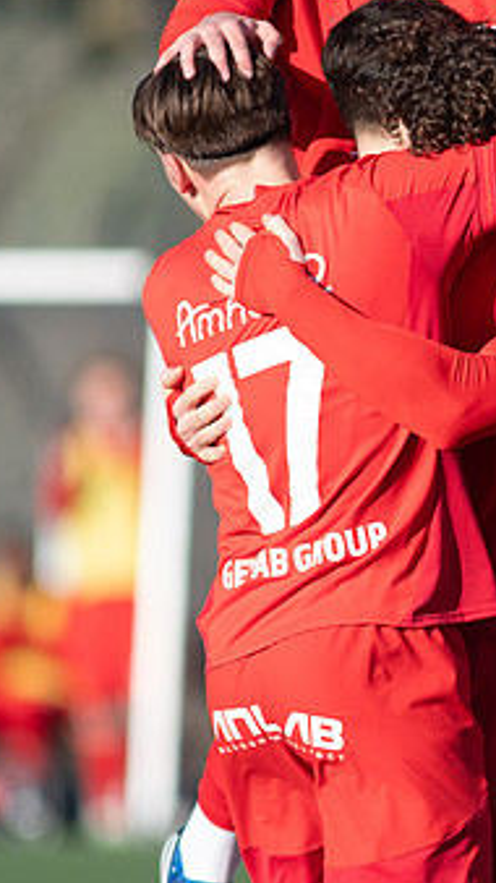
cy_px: 406
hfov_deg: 1.5
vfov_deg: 2.7
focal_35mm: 808
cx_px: 533
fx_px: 18901
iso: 220
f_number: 3.2
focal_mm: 300
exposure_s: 1/2000
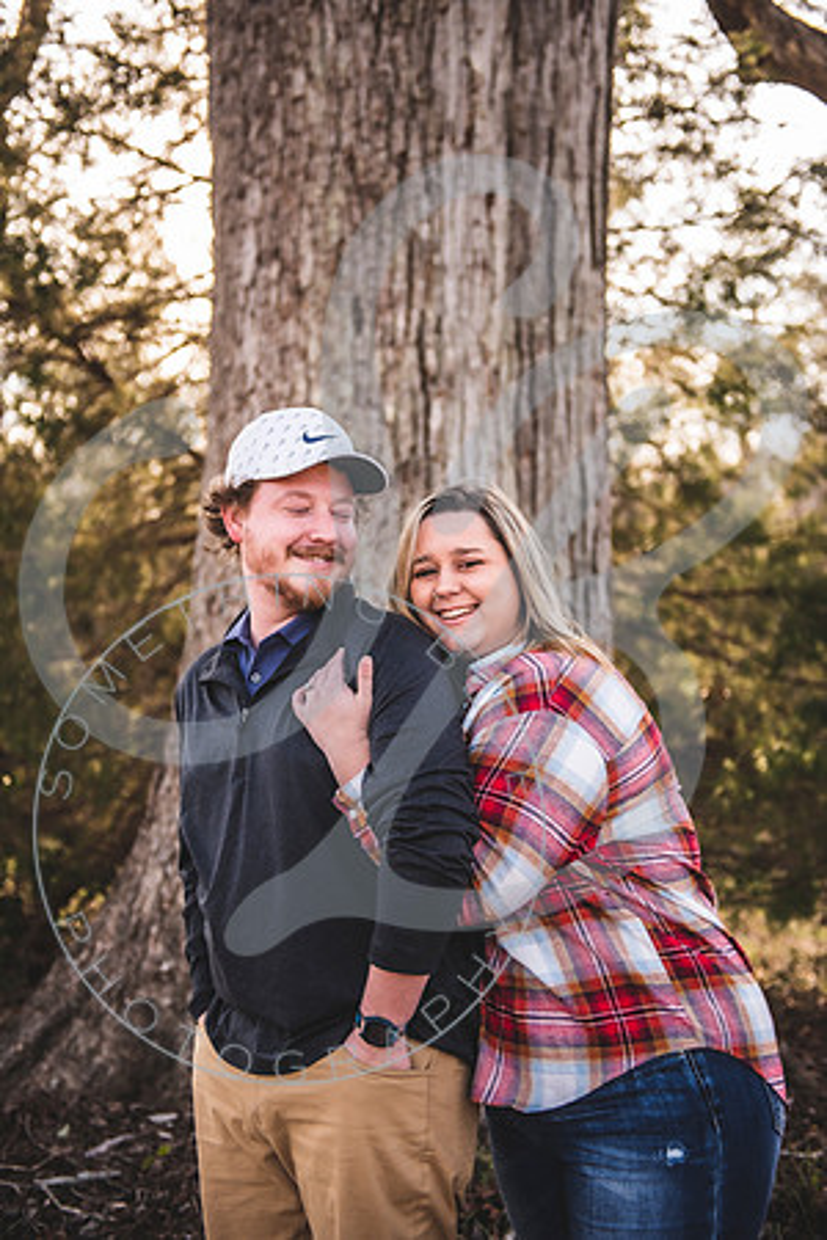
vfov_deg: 41.1
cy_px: 620
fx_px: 1654
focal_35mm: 48
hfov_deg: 28.1
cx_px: 414
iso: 100
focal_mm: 48
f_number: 2.8
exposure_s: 1/250
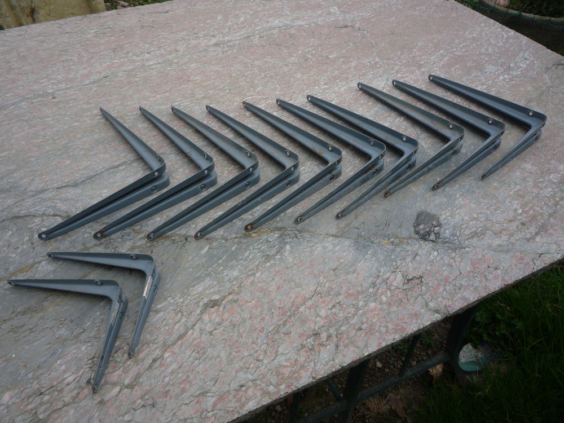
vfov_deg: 46.8
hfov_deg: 60.0
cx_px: 282
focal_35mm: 30
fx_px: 489
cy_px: 212
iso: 100
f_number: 4
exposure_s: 1/250
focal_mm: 5.2
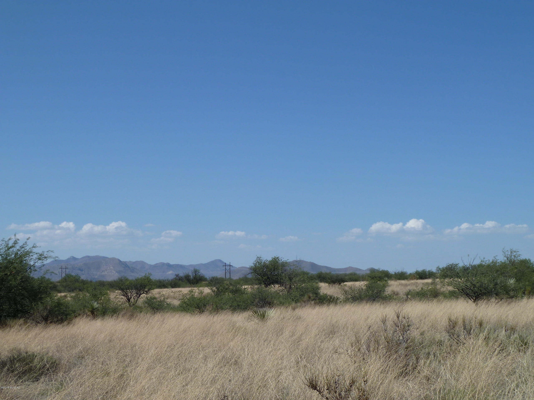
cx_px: 267
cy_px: 200
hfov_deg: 29.0
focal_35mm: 67
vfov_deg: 21.9
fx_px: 1034
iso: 80
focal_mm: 11
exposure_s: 1/500
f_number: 5.6
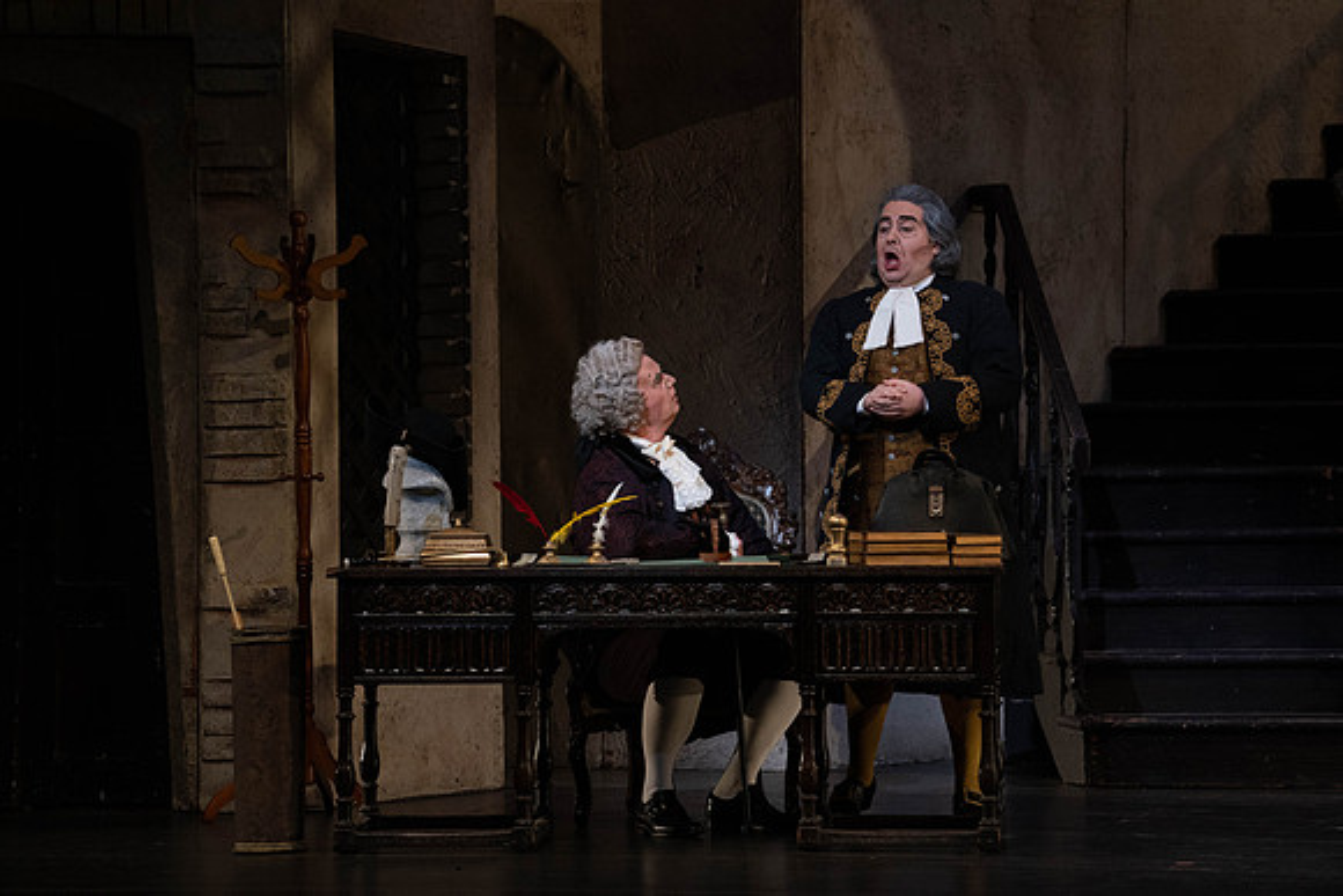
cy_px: 448
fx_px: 7463
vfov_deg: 6.9
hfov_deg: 10.3
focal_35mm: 200
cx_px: 672
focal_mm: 200
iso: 3200
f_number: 9
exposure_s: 1/250
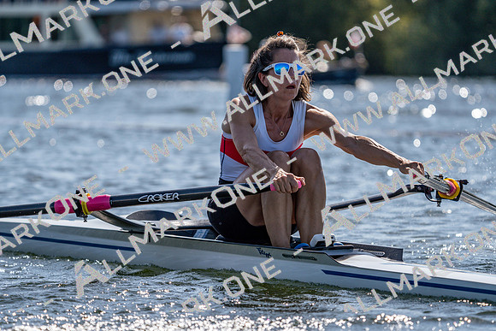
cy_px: 166
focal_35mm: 318
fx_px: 4382
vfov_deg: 4.3
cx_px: 248
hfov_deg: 6.5
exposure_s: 1/2000
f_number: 6.3
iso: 200
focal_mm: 318
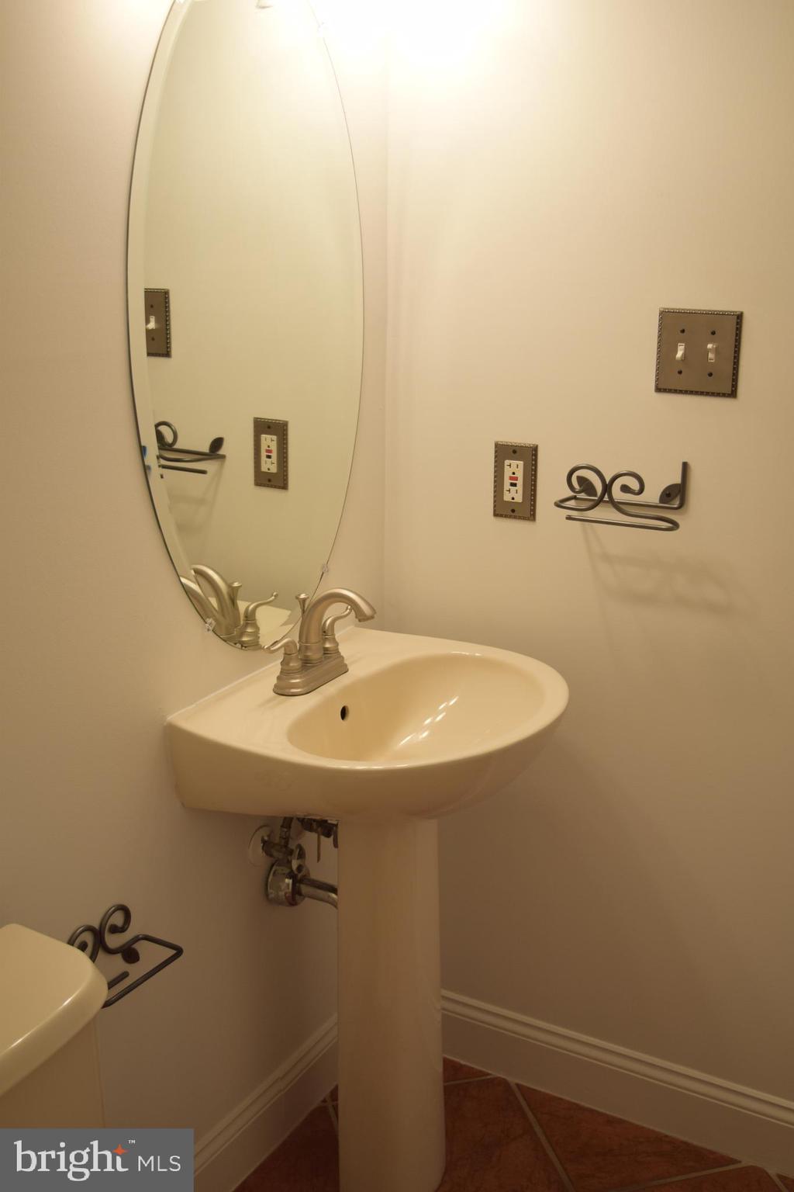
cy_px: 596
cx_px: 397
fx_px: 1241
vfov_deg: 51.3
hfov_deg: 35.5
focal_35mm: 38
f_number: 4
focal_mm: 25
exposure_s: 1/80
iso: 400
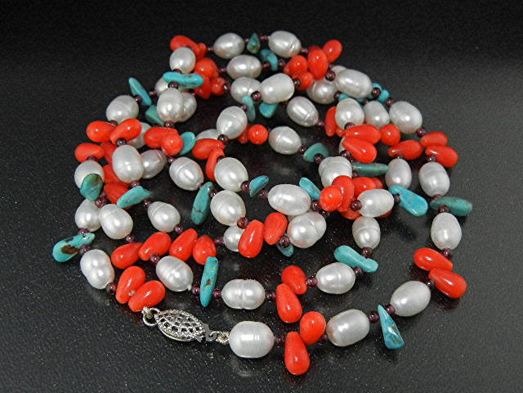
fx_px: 680
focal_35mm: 45
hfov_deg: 42.1
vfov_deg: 32.2
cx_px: 262
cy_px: 196
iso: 800
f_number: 7.6
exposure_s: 1/30
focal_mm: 8.1
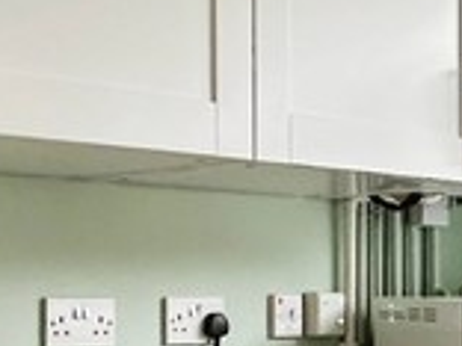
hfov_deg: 21.3
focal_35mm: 92
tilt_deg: -1.2
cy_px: 333
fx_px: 1228
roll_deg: +0.4
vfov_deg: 15.8
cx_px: 175
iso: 320
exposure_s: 1/99
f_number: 2.2
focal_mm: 2.22
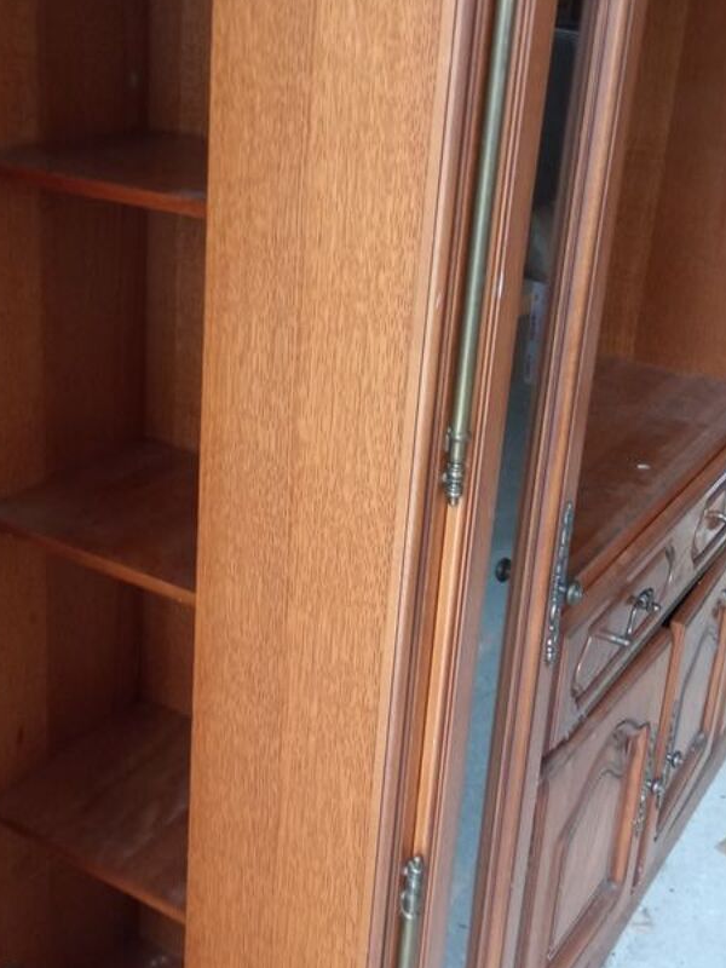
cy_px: 424
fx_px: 1258
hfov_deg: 32.0
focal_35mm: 45
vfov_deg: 42.0
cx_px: 264
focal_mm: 3.79
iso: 452
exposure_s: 1/33.3
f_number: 2.2
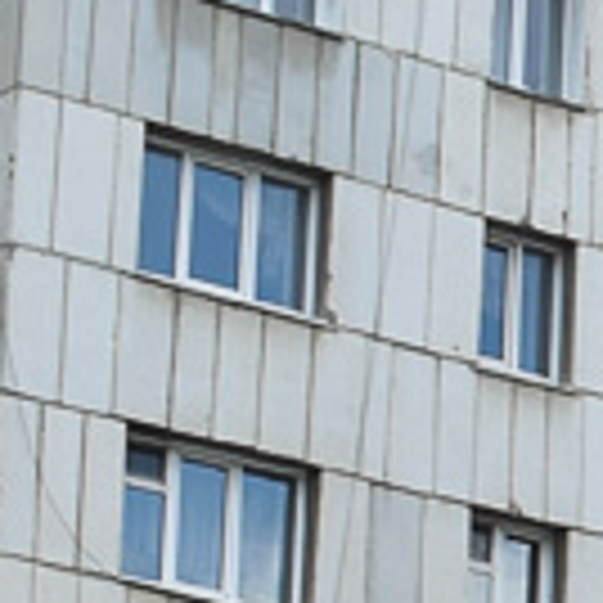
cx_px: 1827
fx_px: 4726
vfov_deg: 7.0
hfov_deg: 6.6
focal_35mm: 240
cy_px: 1264
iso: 100
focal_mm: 21
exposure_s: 1/320
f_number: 5
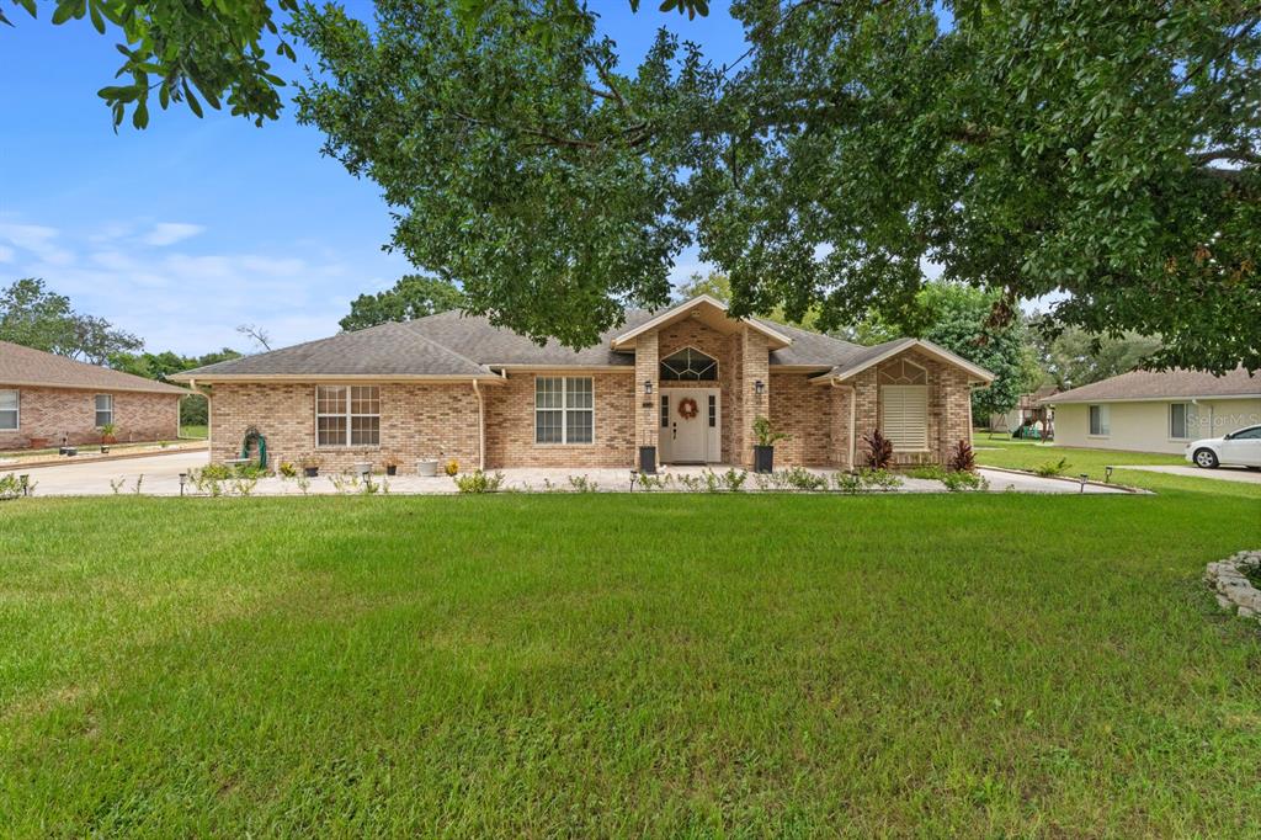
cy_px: 420
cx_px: 630
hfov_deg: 96.8
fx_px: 560
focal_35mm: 16
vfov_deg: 73.7
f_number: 9
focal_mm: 16
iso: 800
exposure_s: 1/400
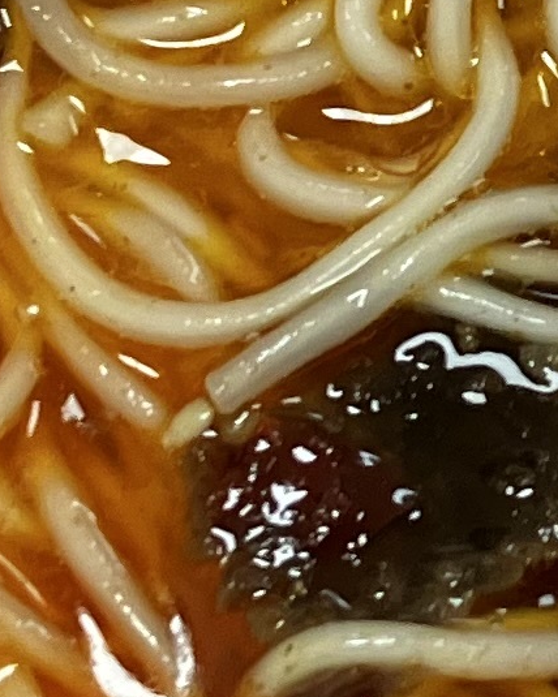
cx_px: 1027
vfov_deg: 9.2
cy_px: -232
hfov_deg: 7.3
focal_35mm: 206
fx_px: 4253
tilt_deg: -56.1
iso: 80
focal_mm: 3.99
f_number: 1.8
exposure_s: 1/102
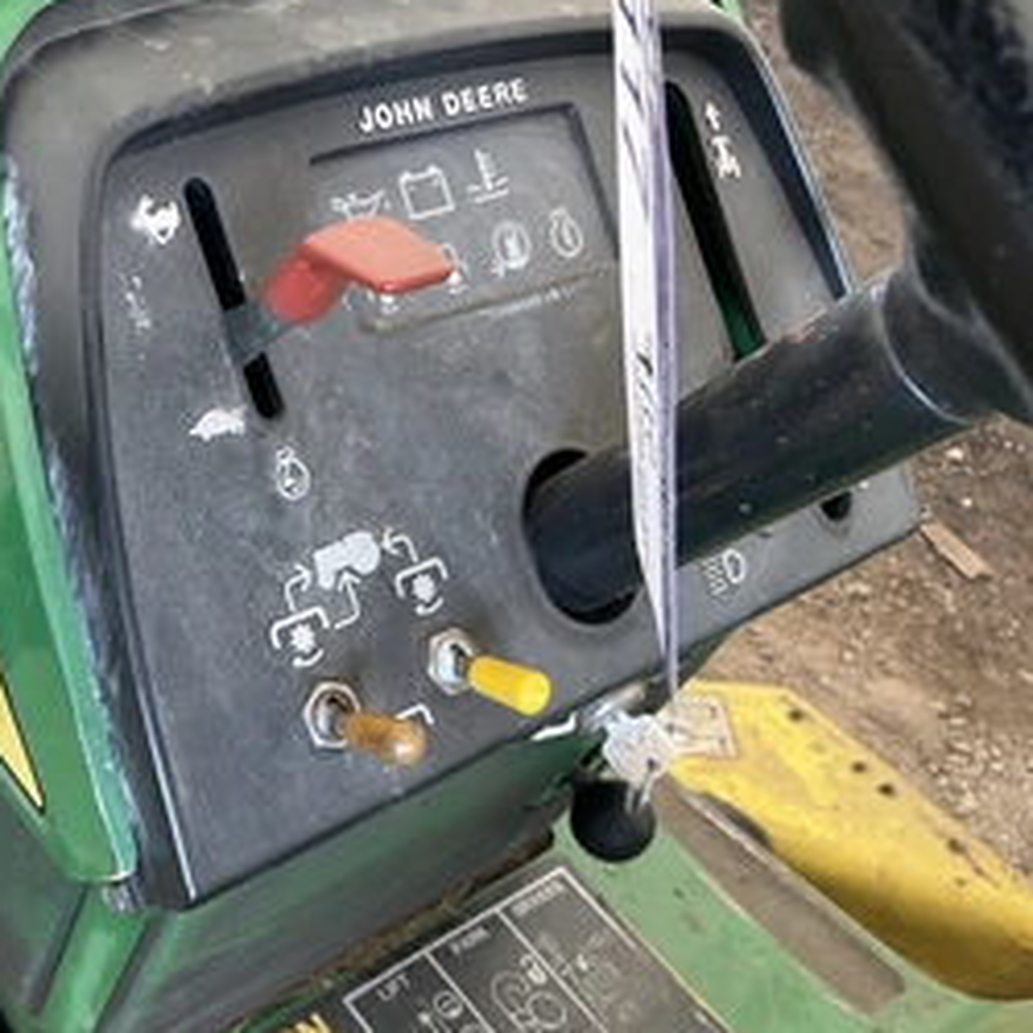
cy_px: 566
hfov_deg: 39.4
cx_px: 211
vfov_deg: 40.9
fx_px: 1384
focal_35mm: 41
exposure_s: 1/78
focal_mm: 3
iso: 64
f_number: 1.8
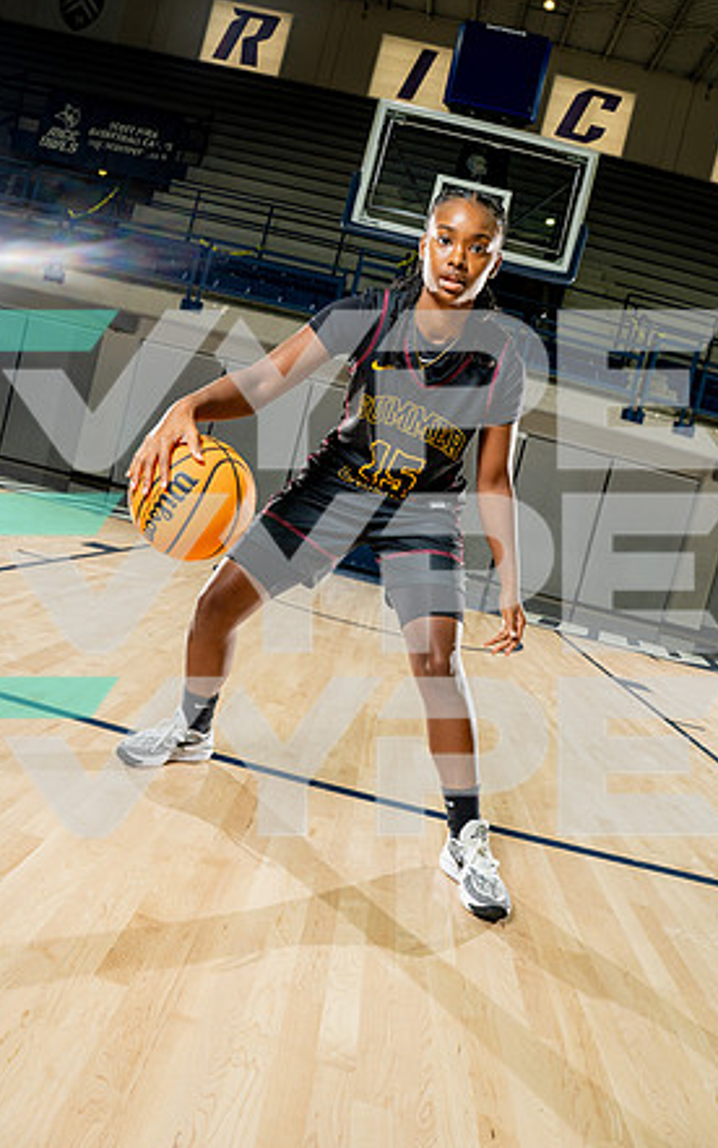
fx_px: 813
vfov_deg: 70.4
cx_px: 351
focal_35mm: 26
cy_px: 575
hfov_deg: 47.6
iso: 640
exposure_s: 1/250
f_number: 8
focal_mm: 25
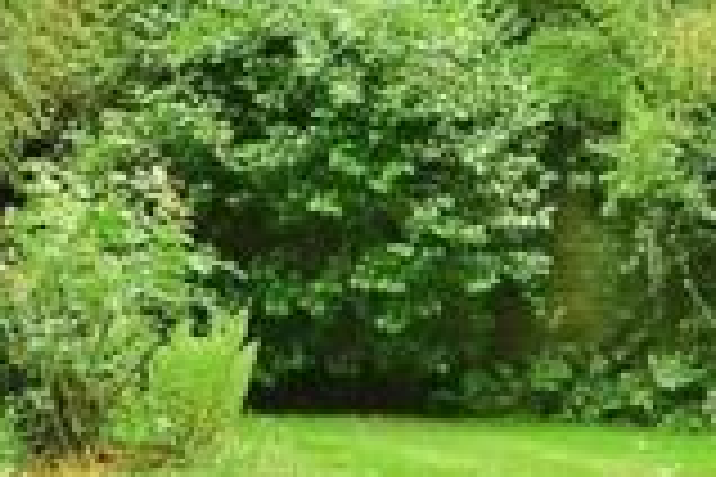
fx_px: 2466
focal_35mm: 124
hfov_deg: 16.5
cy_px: 331
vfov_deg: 11.0
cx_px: 495
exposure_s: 1/60
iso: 200
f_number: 5.6
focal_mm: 20
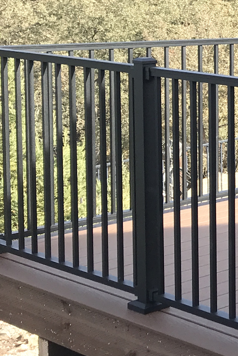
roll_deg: -2.5
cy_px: 87
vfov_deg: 21.5
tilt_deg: -4.8
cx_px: 555
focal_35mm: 94
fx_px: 932
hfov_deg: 12.0
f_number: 1.8
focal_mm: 3.99
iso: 20
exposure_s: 1/584
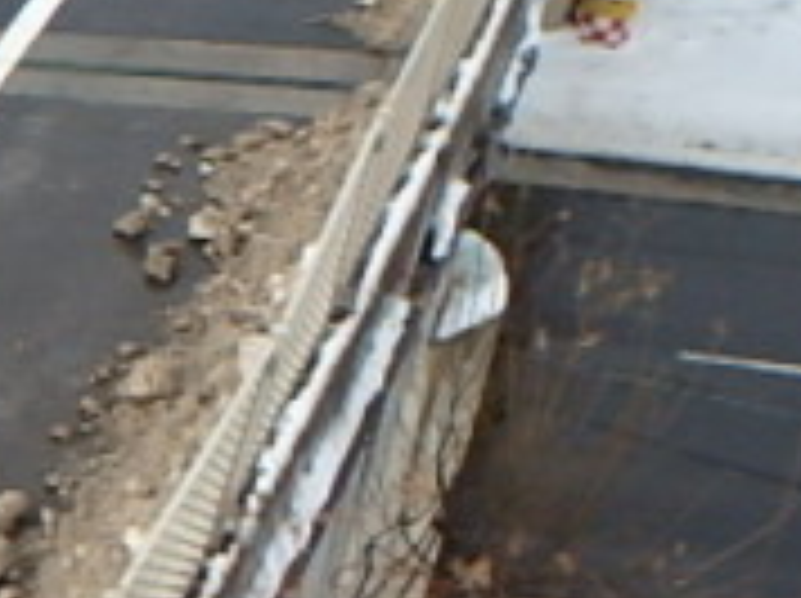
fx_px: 2796
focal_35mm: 121
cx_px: -1148
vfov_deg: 12.1
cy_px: 76
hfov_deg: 12.6
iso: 125
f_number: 3.5
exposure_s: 1/640
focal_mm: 3.7
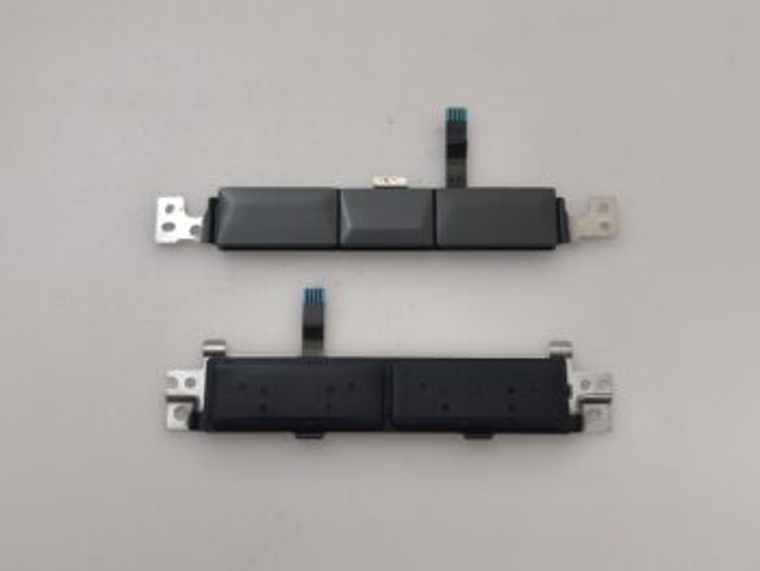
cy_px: 286
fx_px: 769
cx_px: 380
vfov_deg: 40.7
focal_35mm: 35
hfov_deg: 52.6
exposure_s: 1/50
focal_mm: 6.57
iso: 320
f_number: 1.6
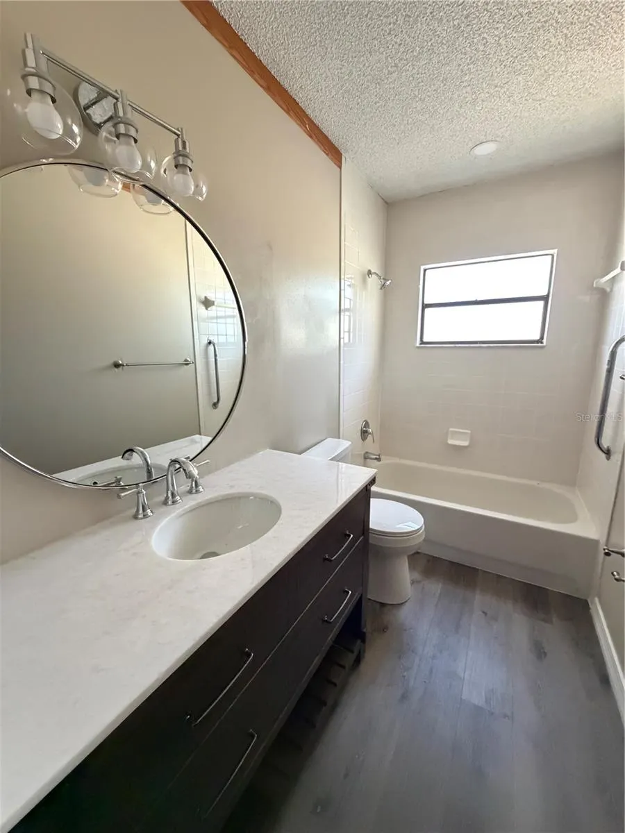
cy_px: 416
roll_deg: +0.6
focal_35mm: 14
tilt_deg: -12.4
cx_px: 312
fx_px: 337
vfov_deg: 102.1
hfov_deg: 85.7
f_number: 2.2
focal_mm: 2.22
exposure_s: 1/40
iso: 1250
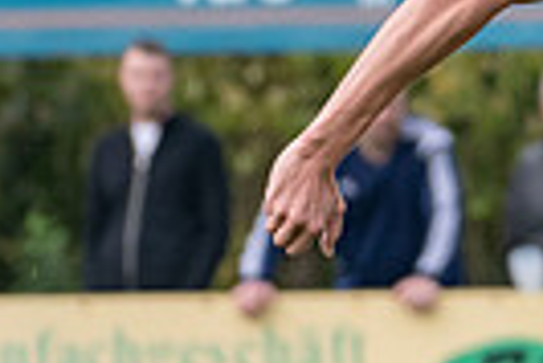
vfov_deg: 1.0
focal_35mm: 1332
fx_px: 20113
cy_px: 256
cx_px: 1123
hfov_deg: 1.5
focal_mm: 230
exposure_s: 1/1600
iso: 1600
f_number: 5.6
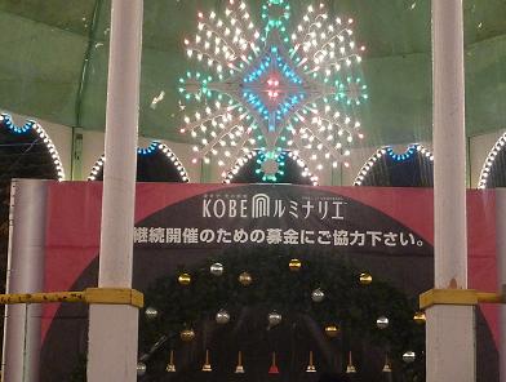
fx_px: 835
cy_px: 191
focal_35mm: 57
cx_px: 253
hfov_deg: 33.7
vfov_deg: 25.8
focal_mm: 5.6
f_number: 3.6
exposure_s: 1/30
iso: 320
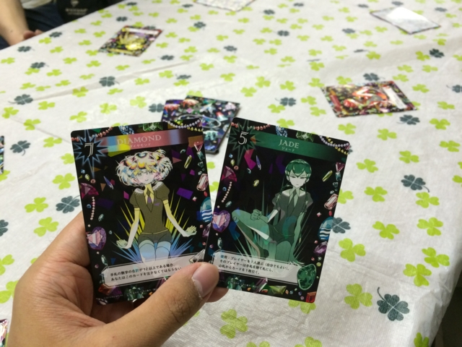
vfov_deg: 48.2
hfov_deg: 61.7
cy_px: 174
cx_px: 231
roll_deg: +1.4
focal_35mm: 29
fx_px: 387
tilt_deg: -43.6
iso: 100
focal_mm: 4.15
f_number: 2.2
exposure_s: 1/30
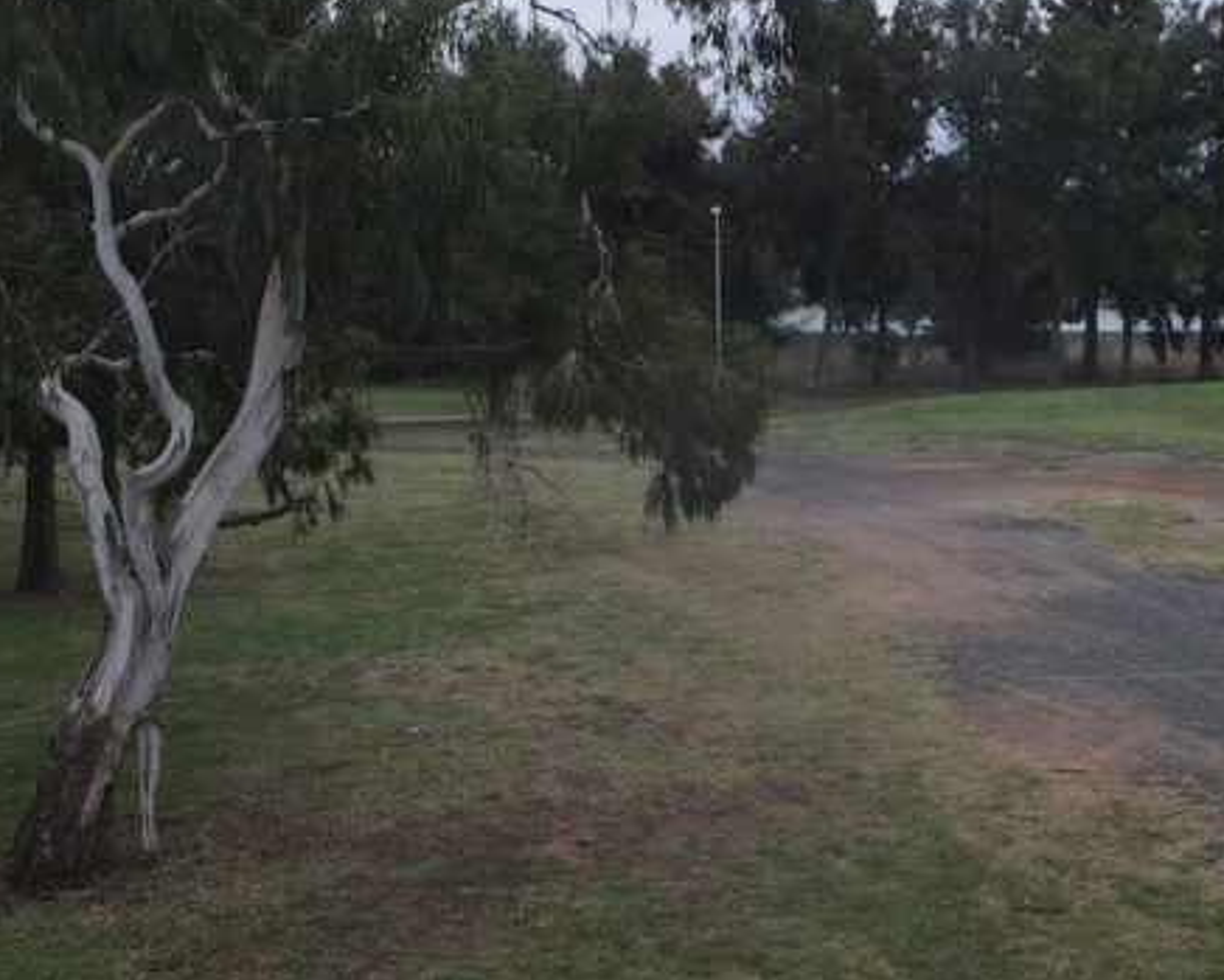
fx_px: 1993
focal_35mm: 55
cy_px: 365
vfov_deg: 27.5
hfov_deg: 34.1
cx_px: 665
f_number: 2.8
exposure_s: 1/15
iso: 110
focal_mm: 4.5
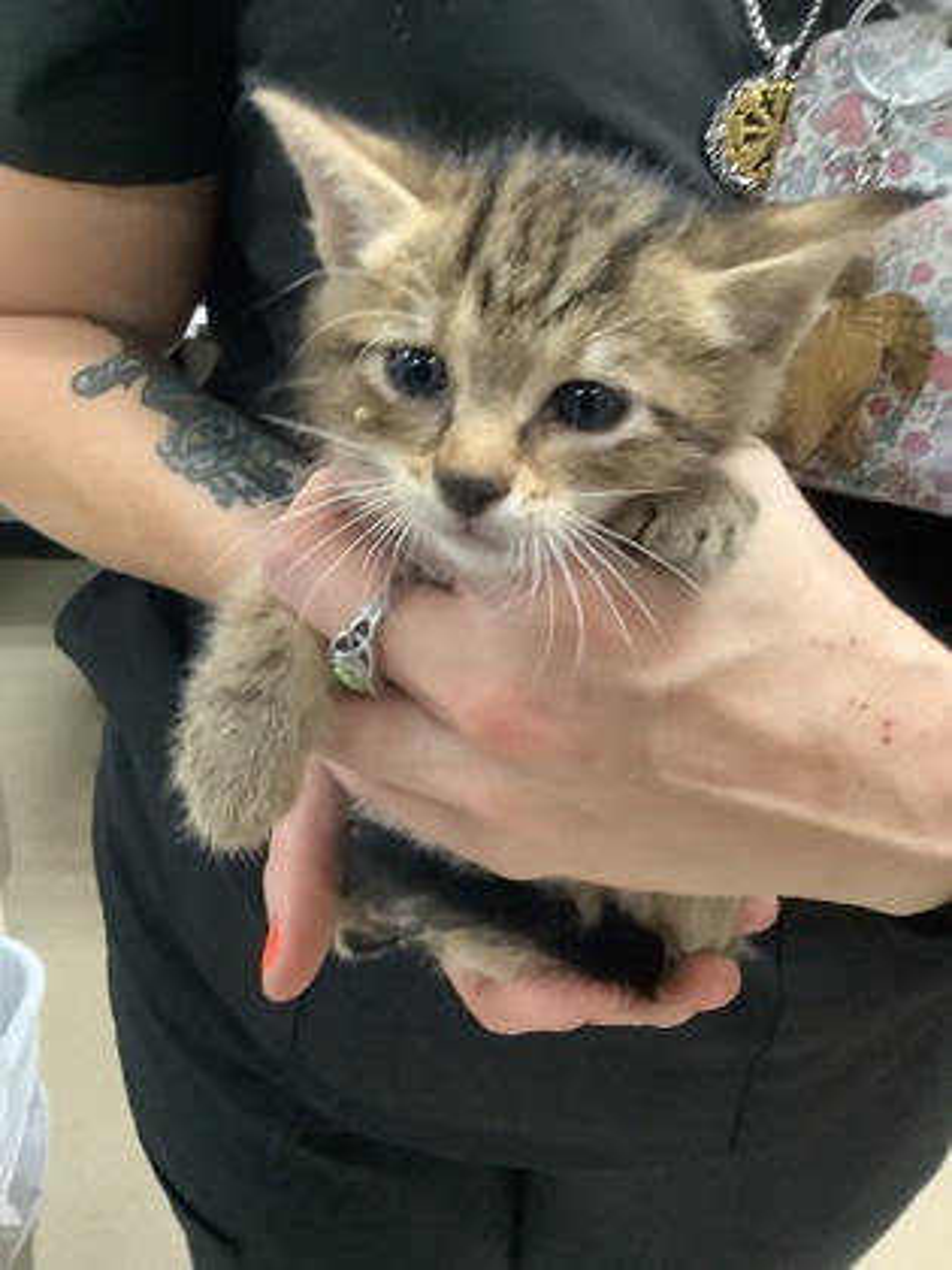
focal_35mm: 31
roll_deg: -3.3
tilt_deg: -25.1
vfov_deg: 58.4
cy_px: 635
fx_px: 1137
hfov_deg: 45.4
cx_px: 476
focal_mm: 3.3
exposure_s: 1/40
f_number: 2.4
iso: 400
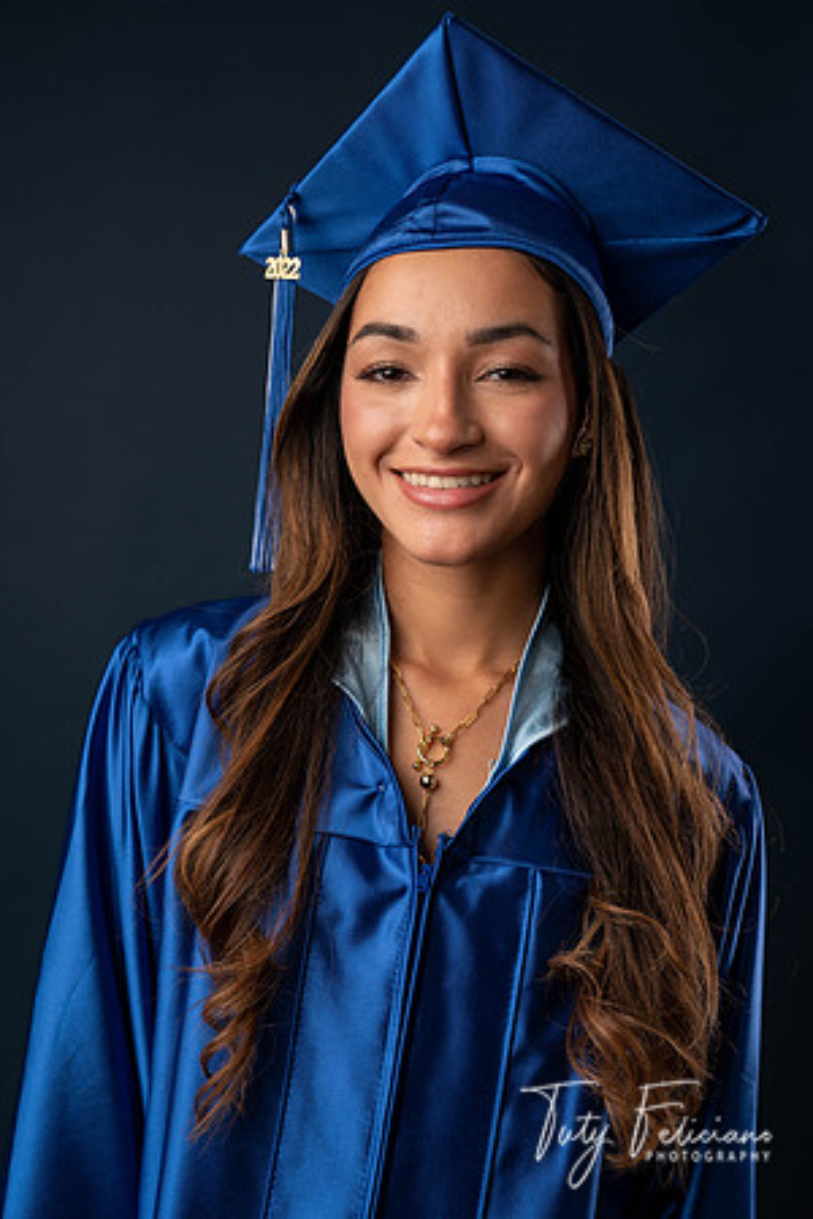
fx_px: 1965
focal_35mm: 58
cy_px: 610
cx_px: 406
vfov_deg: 34.5
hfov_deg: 23.4
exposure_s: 1/100
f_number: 5.6
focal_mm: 58
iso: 200
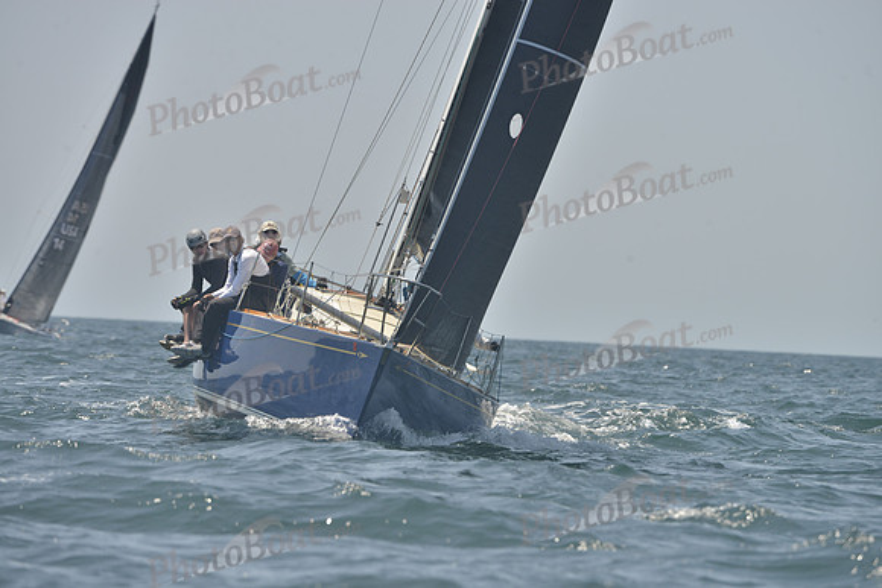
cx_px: 441
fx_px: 5881
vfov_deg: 5.7
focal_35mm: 240
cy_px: 294
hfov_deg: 8.6
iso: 280
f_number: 9
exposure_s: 1/800
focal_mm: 240
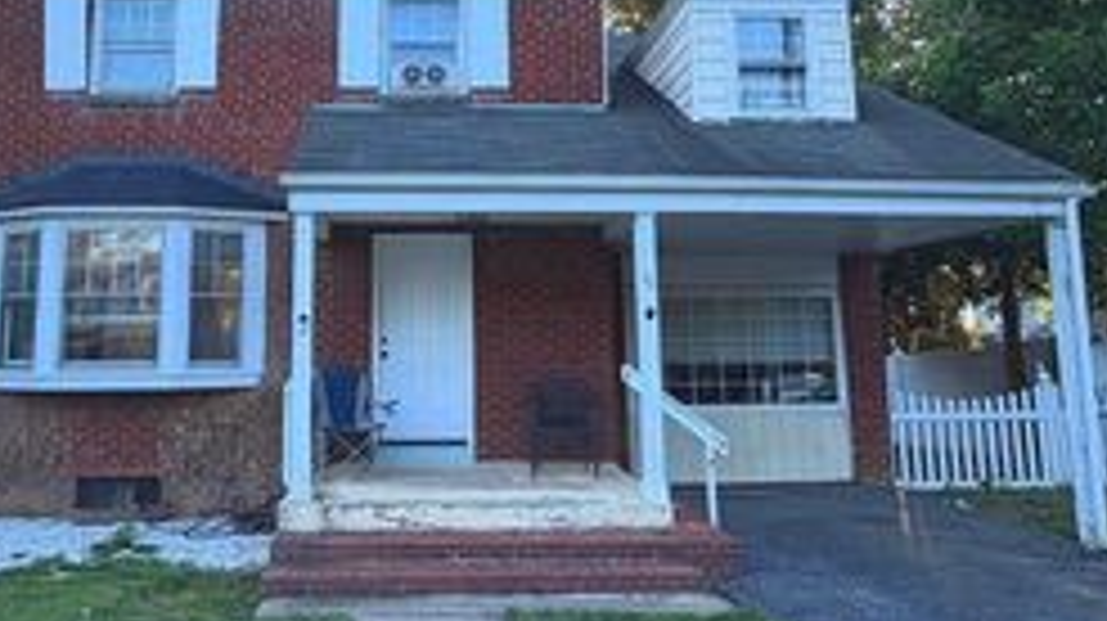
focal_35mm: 31
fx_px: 909
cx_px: 450
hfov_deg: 62.2
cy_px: 227
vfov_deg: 37.4
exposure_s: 1/502
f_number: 2.2
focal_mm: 2.22
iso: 50
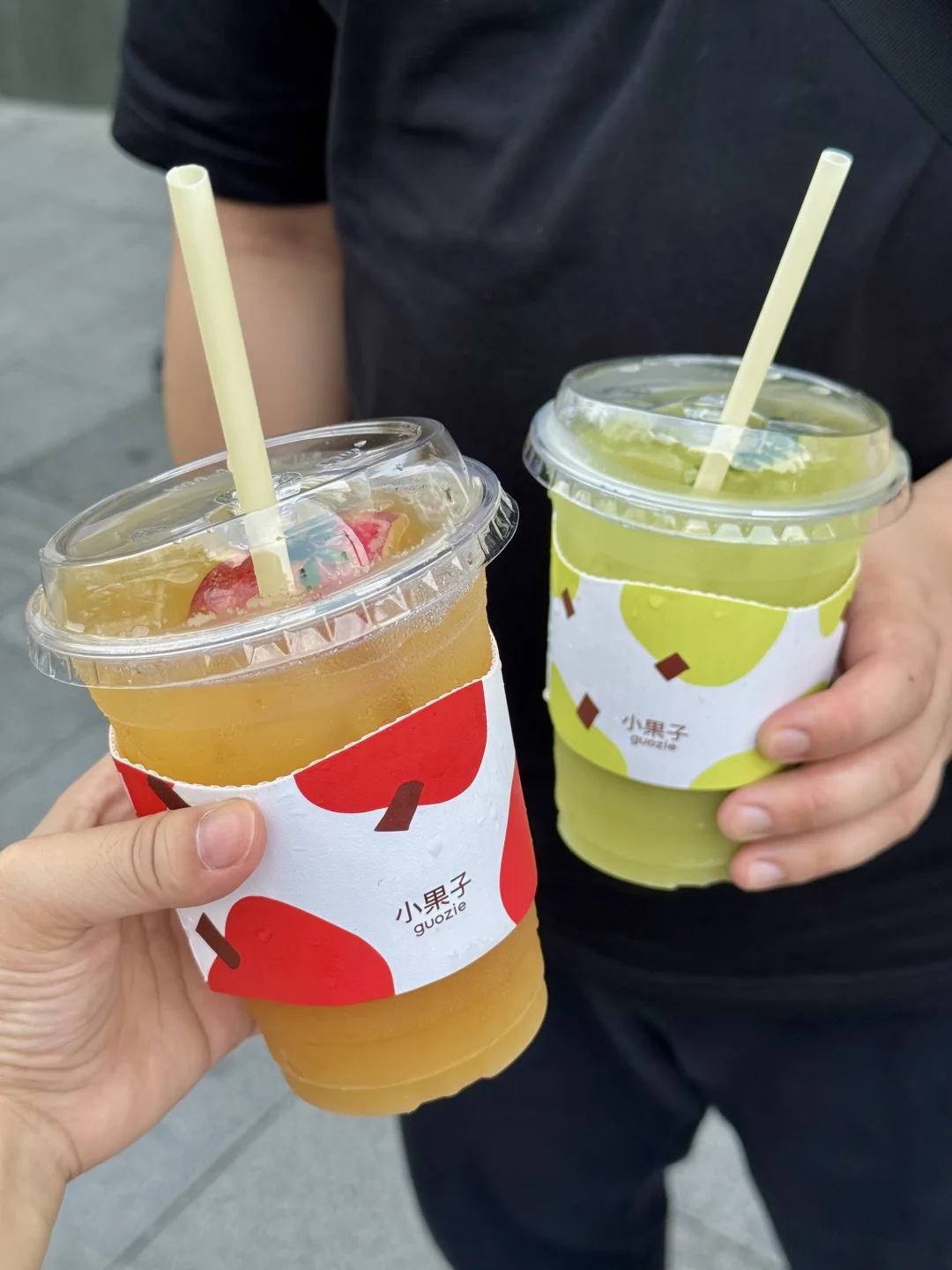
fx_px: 1760
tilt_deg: -32.8
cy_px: 635
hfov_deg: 30.3
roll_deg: +3.5
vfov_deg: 39.7
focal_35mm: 48
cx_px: 476
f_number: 1.78
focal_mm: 6.76
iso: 64
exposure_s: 1/802
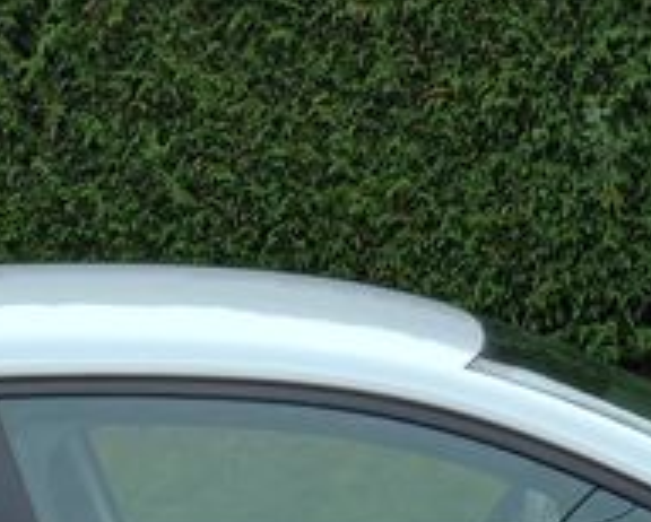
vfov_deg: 10.5
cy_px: 1241
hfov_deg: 15.1
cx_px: 207
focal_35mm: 127
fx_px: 2449
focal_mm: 4.6
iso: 25
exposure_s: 1/242
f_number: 2
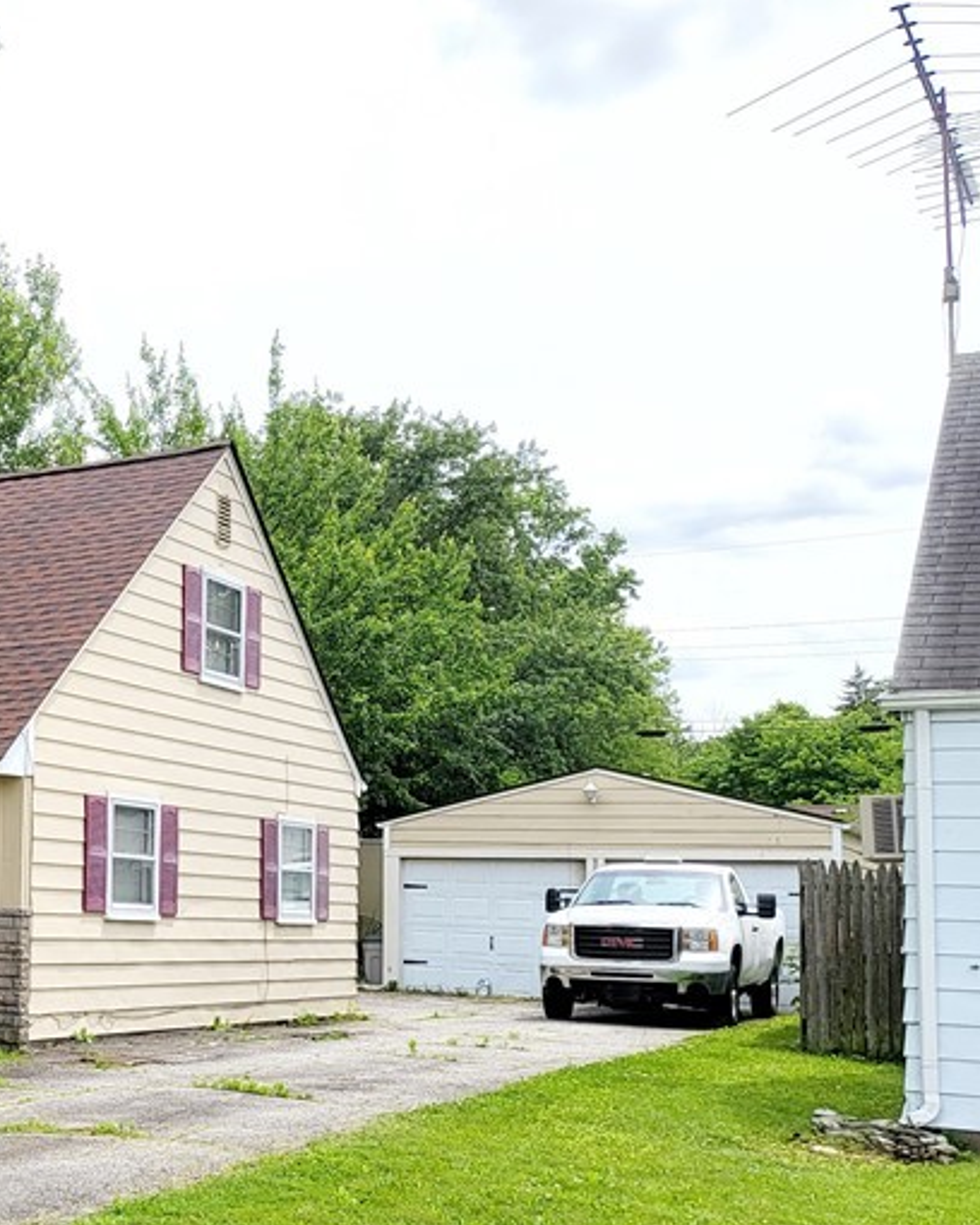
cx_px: -173
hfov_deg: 26.6
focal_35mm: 51
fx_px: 1849
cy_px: 805
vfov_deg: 36.3
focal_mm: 4.25
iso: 50
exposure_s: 1/3333
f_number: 1.8
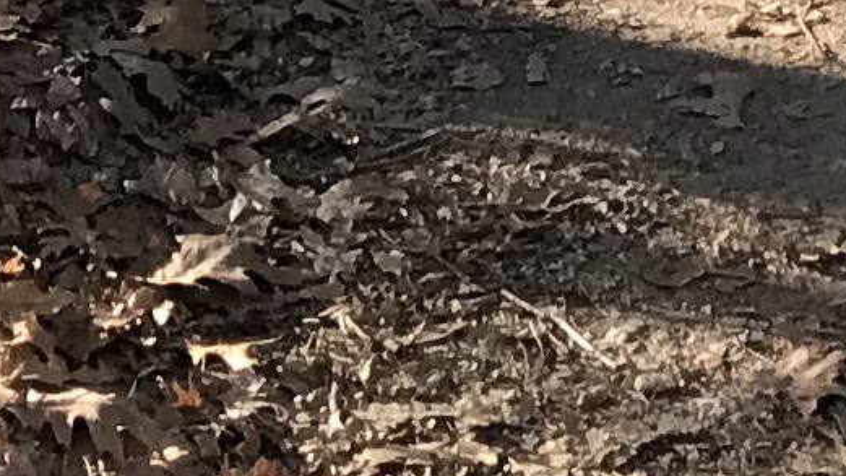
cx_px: 917
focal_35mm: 236
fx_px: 5294
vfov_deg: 4.6
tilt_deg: -4.8
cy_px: -1574
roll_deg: -1.6
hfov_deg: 9.1
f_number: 1.8
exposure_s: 1/247
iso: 20
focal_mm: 3.99
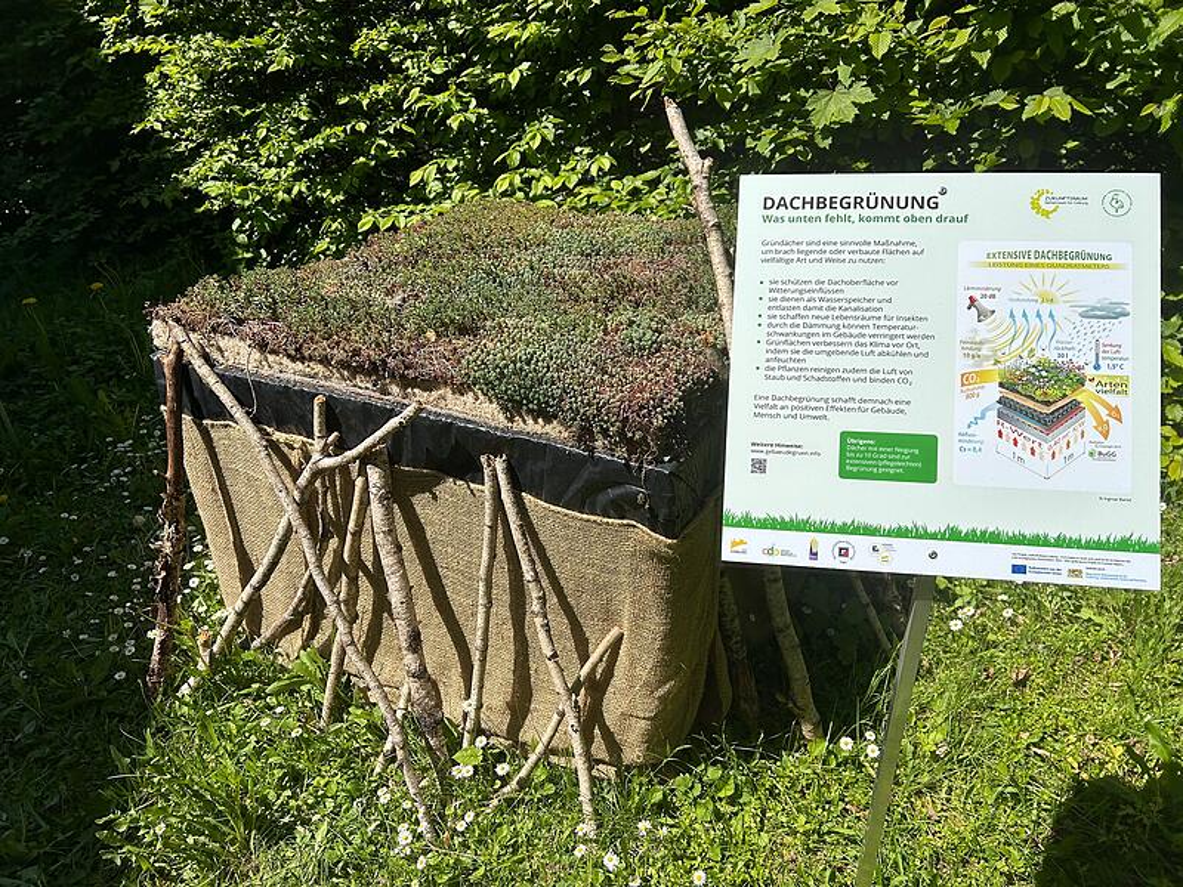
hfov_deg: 67.3
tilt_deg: -30.6
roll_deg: +1.2
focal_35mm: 26
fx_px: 889
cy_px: 444
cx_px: 592
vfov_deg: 53.1
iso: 50
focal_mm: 5.7
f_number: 1.5
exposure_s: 1/5882
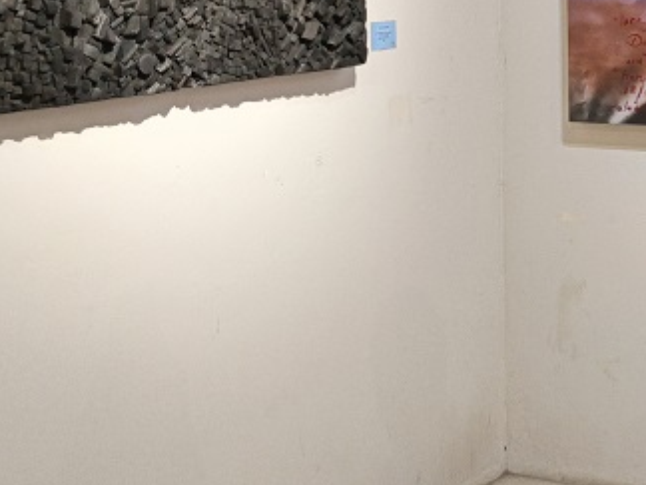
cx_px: 660
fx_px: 1325
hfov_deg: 25.9
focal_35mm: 71
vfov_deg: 19.9
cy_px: -28
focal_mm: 5.56
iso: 876
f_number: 1.8
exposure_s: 1/33.3
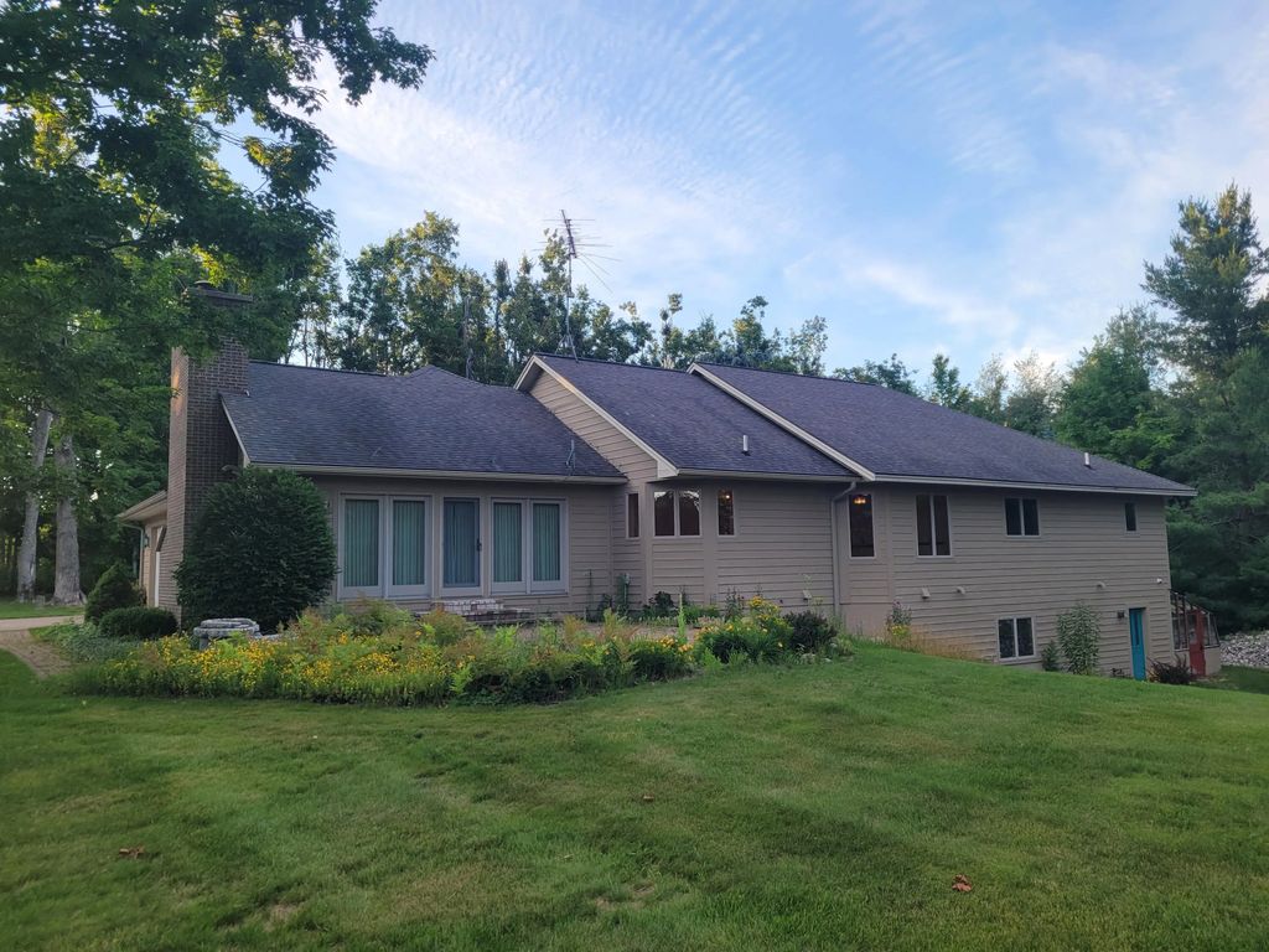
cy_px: 476
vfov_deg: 53.1
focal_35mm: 26
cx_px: 634
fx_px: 953
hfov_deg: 67.3
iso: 40
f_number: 1.8
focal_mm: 5.4
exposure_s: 1/415
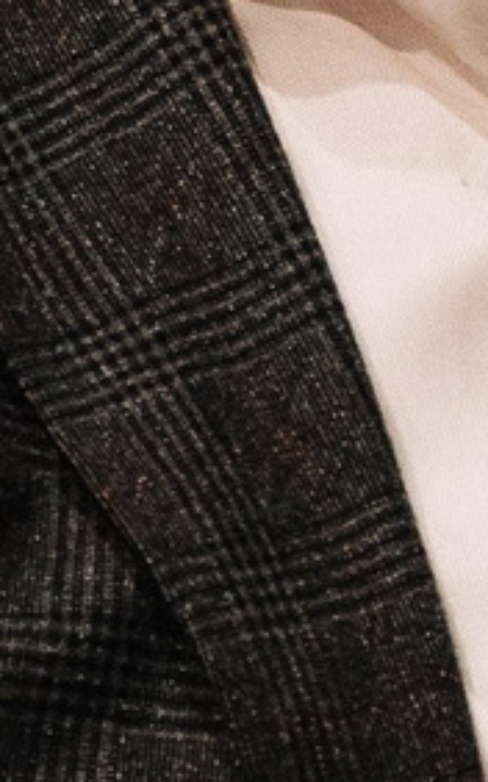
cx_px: 463
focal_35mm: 647
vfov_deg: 3.2
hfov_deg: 2.0
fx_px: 13782
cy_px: -115
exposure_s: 1/40
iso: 1600
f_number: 2.8
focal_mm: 70
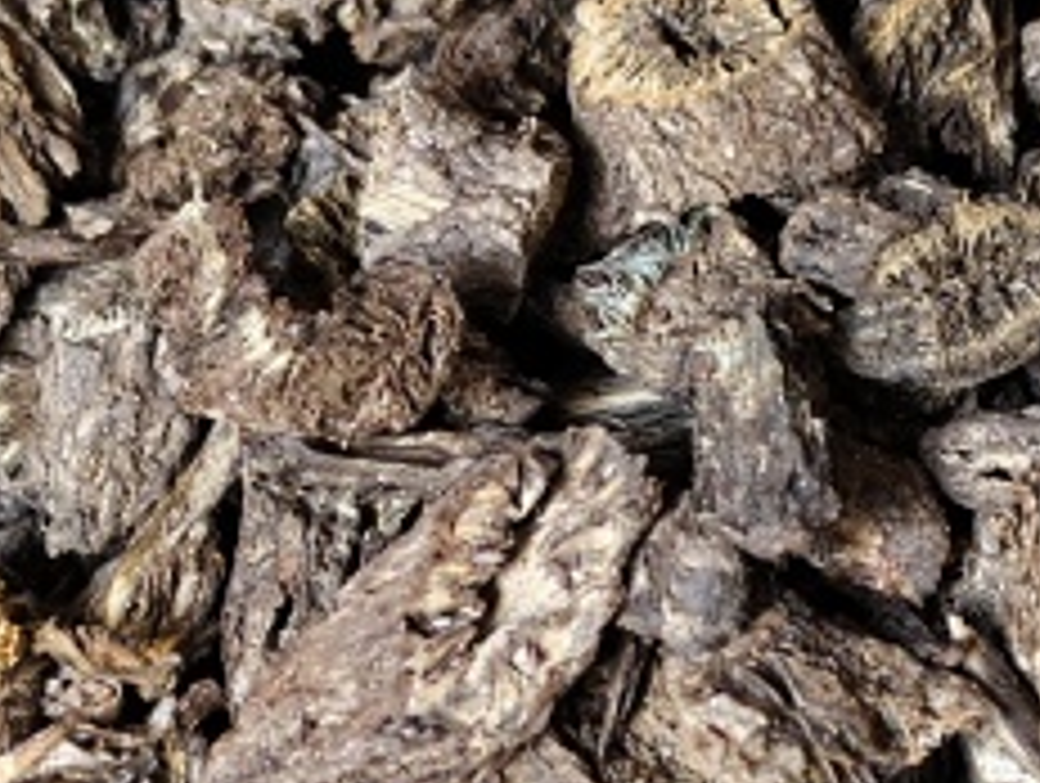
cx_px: 608
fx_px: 3190
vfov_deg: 13.9
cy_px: 650
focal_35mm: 106
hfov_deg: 18.5
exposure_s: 1/100
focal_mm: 5.56
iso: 536
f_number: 1.88
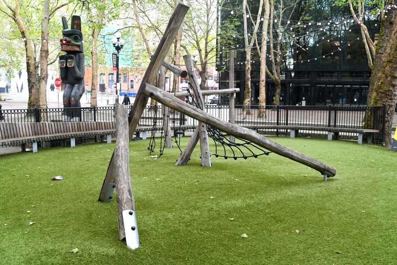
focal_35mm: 36
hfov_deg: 53.1
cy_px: 132
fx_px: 397
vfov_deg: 36.9
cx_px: 198
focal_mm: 24
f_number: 8
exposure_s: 1/80
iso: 800
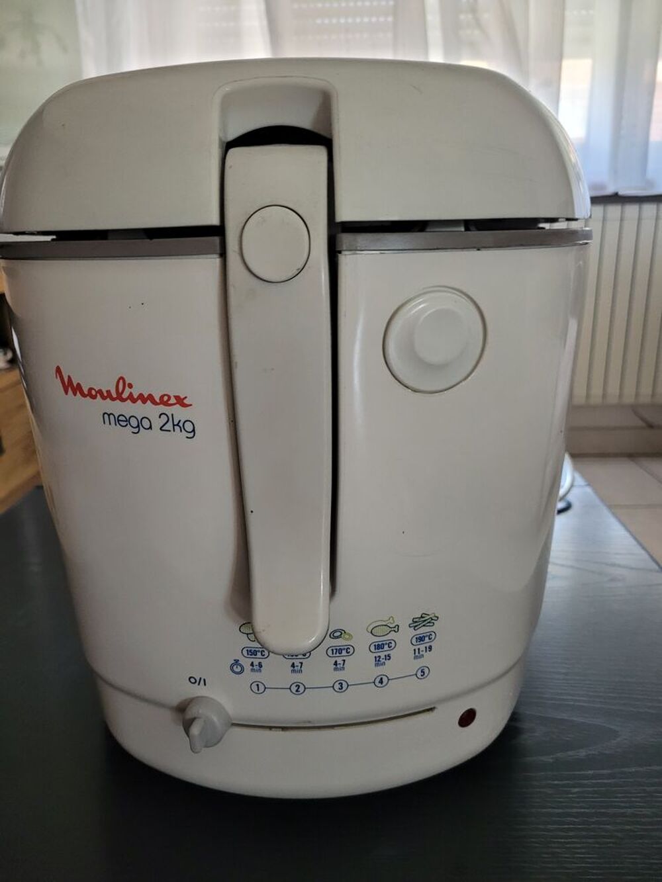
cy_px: 441
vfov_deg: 67.3
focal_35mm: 26
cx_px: 331
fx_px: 663
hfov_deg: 53.1
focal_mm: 5.4
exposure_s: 1/100
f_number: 1.8
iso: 320
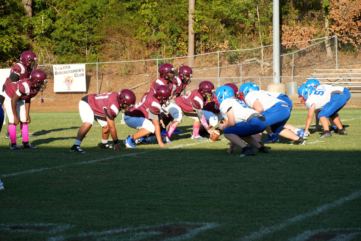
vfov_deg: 11.6
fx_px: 1188
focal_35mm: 118
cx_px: 180
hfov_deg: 17.3
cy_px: 120
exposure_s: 1/400
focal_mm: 79
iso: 100
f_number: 5.6
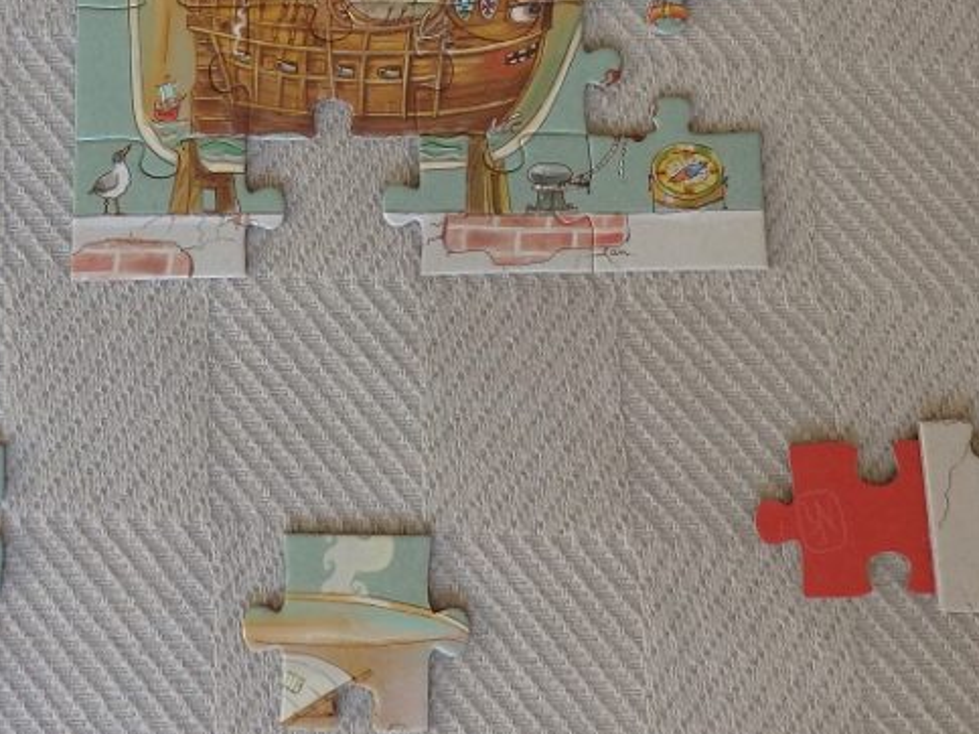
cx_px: 403
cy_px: 51
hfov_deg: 36.1
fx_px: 1499
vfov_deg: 26.4
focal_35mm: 53
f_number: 3
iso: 125
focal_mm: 4.5
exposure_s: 1/80
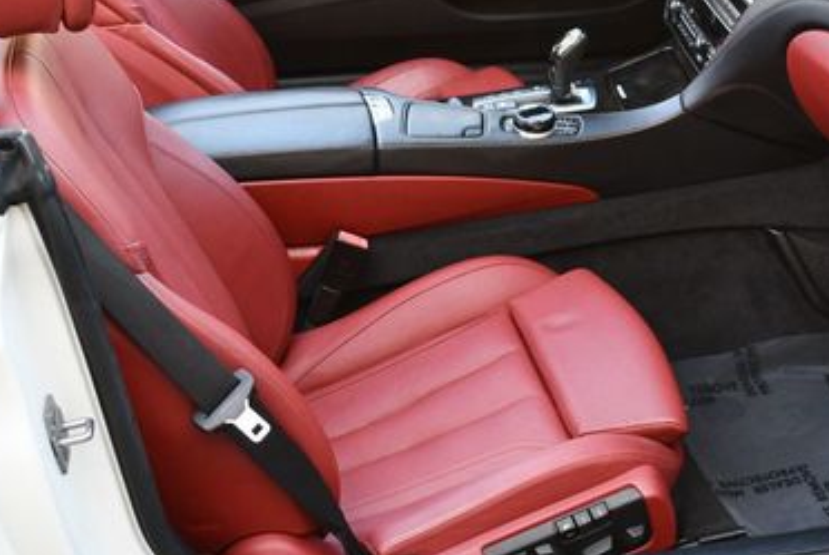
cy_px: 181
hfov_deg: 32.3
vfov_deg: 21.9
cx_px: 466
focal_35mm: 62
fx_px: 1429
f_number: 3.5
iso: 560
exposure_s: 1/250
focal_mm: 18
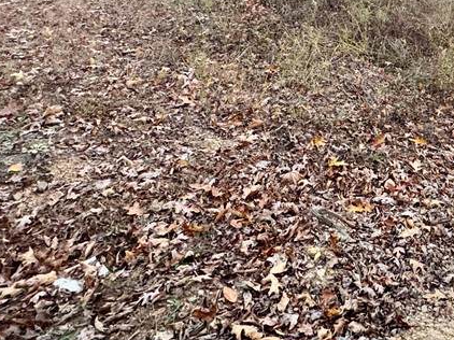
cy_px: -29
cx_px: 401
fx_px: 446
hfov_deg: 48.7
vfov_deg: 35.9
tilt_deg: -8.2
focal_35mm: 34
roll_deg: +2.7
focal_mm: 2.22
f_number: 2.2
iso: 320
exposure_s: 1/74
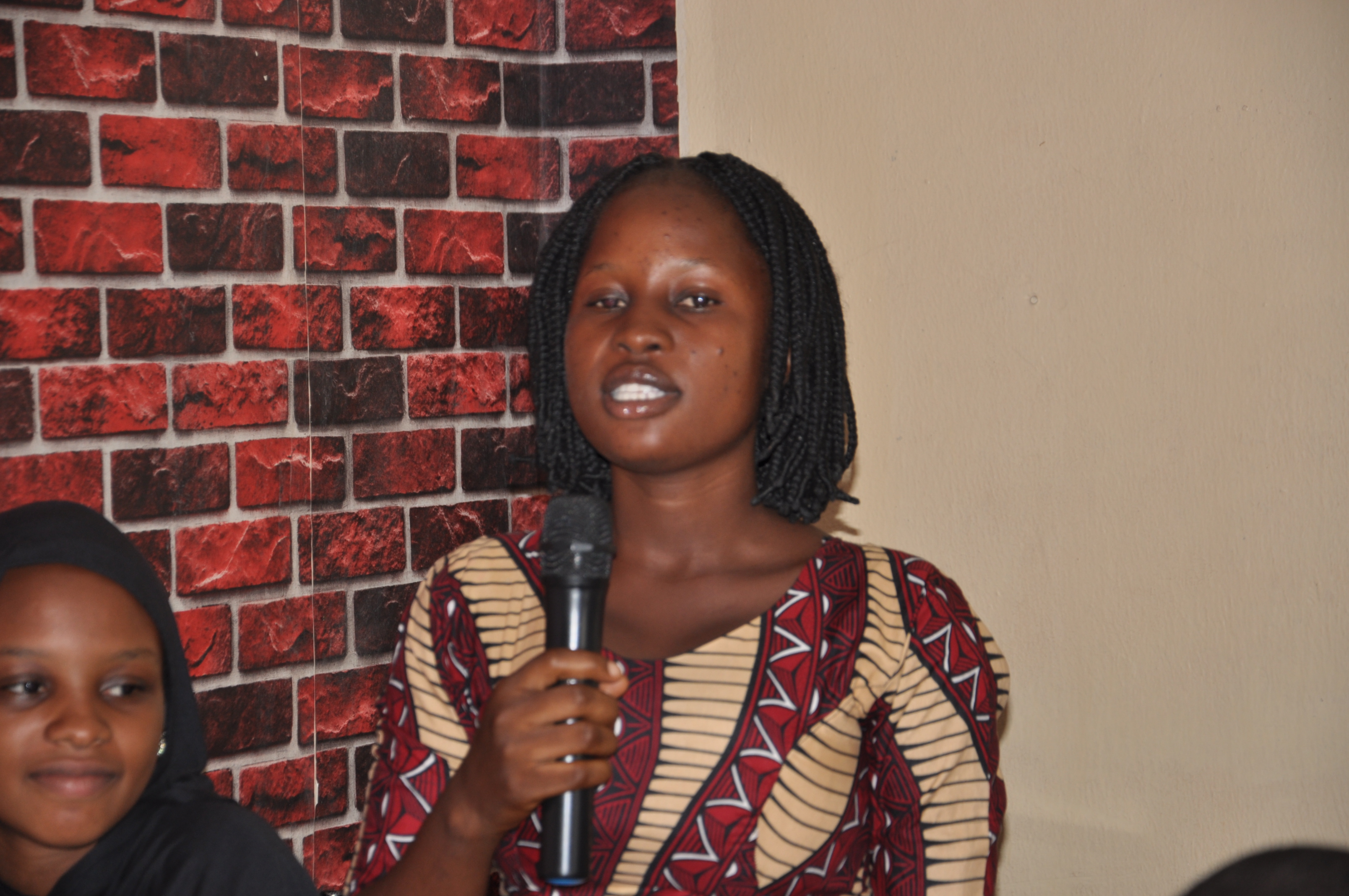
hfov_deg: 15.2
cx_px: 674
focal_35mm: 135
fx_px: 5053
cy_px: 448
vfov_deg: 10.1
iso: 200
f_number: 5.6
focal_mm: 90
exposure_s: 1/60
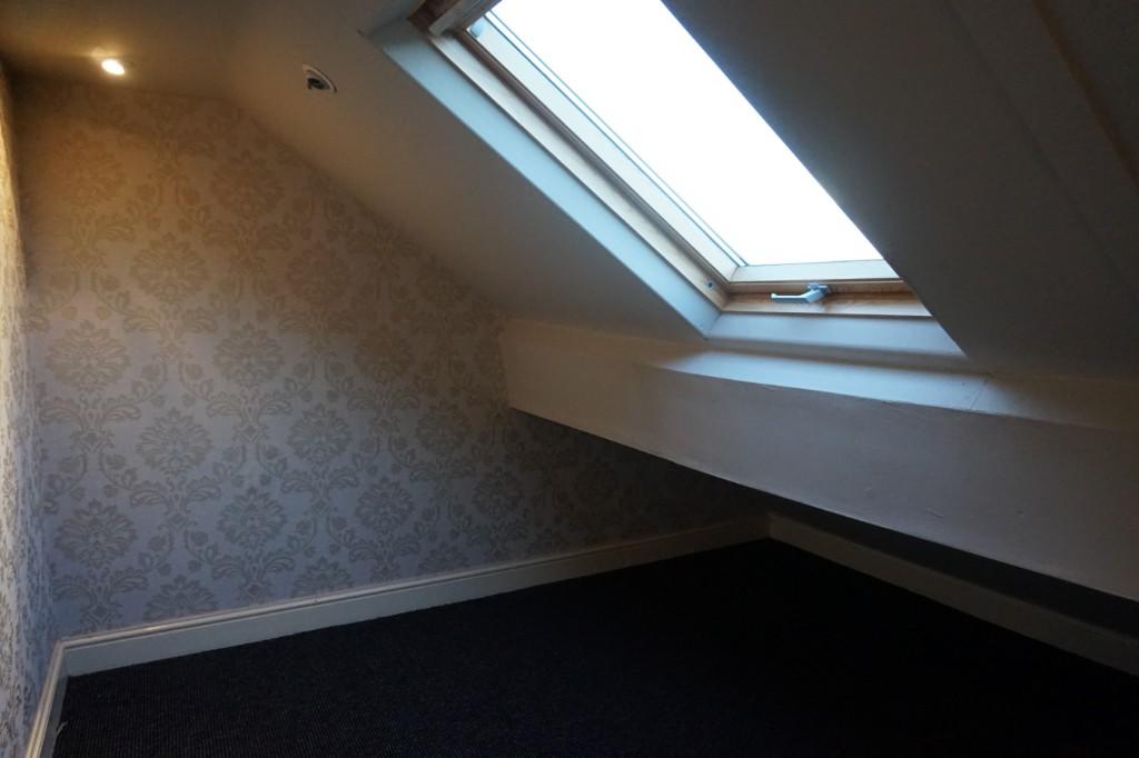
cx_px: 570
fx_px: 759
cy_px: 379
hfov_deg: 73.8
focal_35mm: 24
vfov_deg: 53.1
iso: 2500
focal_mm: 16
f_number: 3.5
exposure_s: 1/160
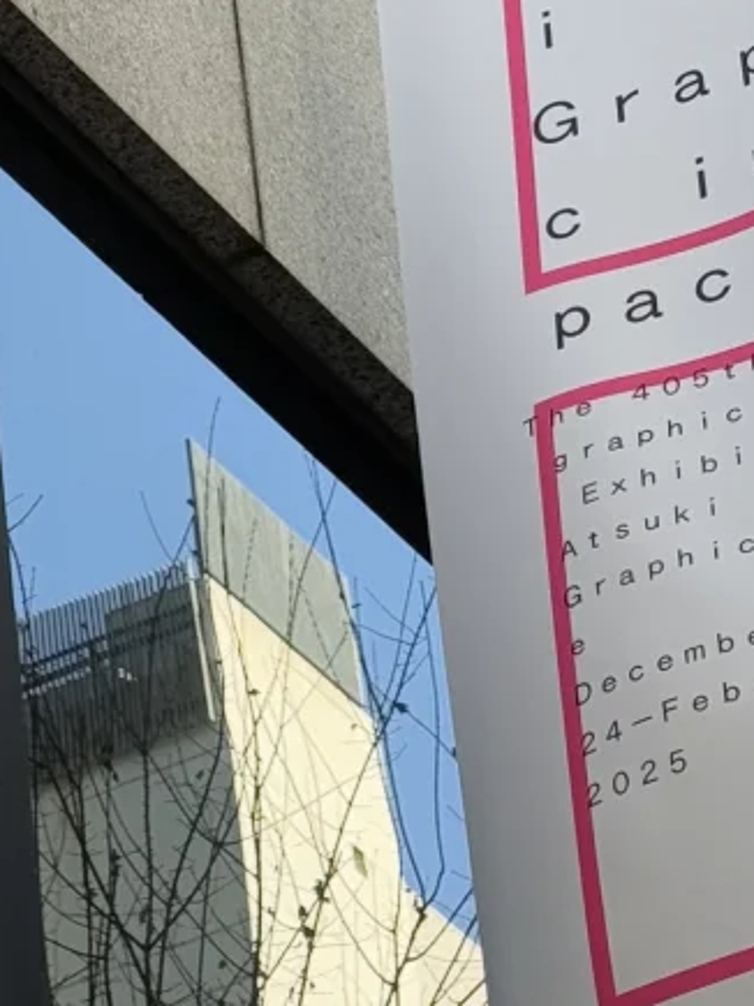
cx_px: -16
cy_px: -177
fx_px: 4620
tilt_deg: +42.1
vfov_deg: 12.2
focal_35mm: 159
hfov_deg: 9.3
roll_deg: +4.2
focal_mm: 6.76
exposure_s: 1/503
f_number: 1.78
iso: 64
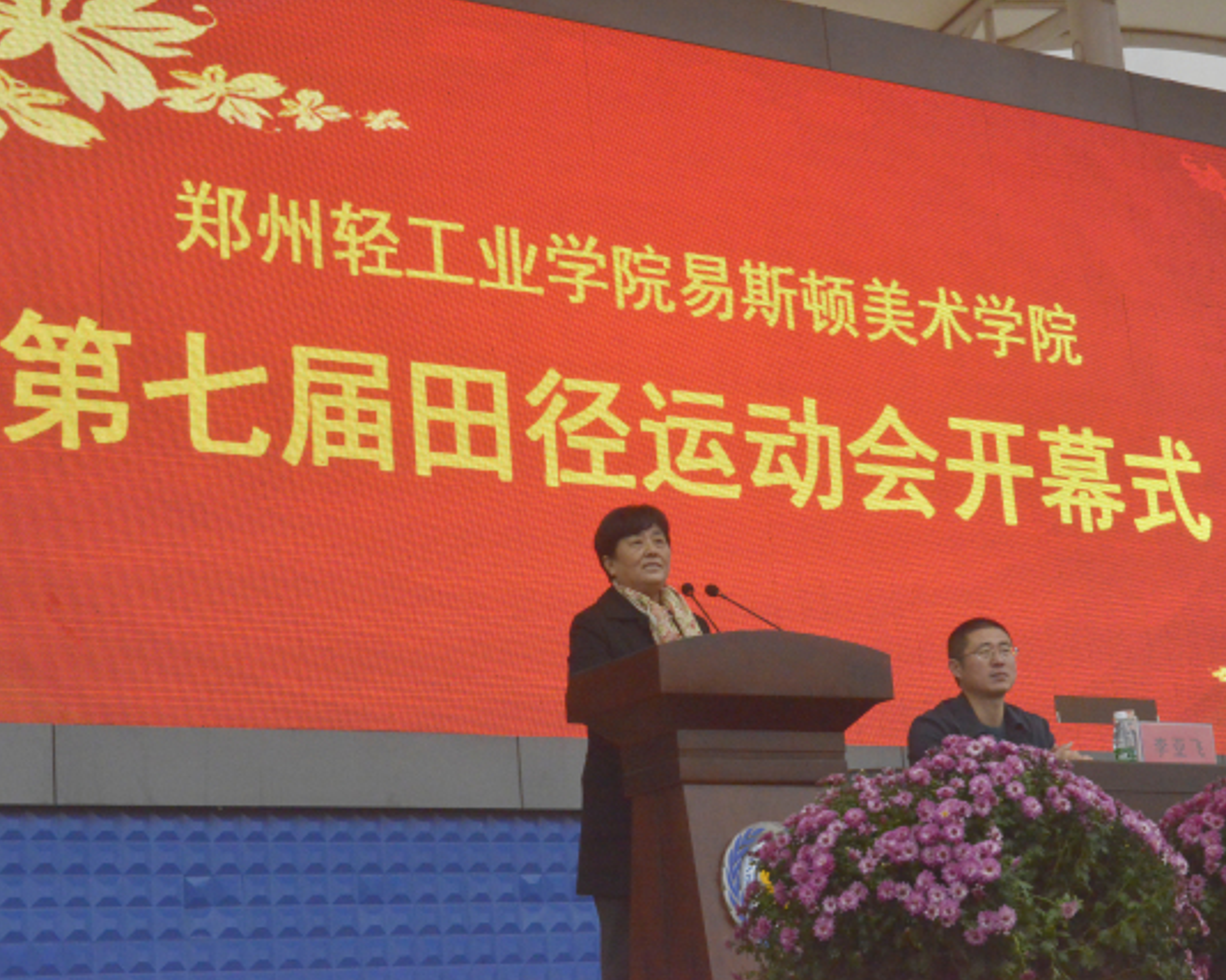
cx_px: 670
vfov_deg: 19.2
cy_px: 490
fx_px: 2902
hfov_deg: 23.8
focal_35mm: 80
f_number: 18
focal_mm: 70
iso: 6400
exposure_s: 1/1250
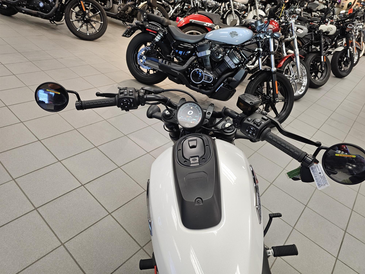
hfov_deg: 73.9
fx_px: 243
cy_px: 137
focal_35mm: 23
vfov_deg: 58.9
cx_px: 182
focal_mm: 6.3
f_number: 1.7
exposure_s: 1/120
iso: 160
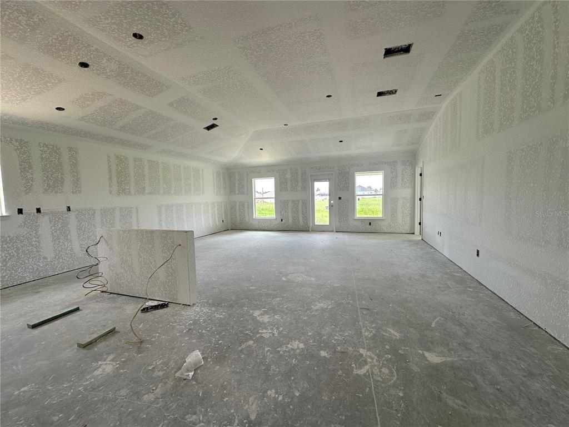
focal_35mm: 14
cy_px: 214
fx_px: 230
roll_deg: +1.4
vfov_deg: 85.7
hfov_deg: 102.1
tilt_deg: -3.1
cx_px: 284
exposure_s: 1/106
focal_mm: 2.22
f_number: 2.2
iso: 40
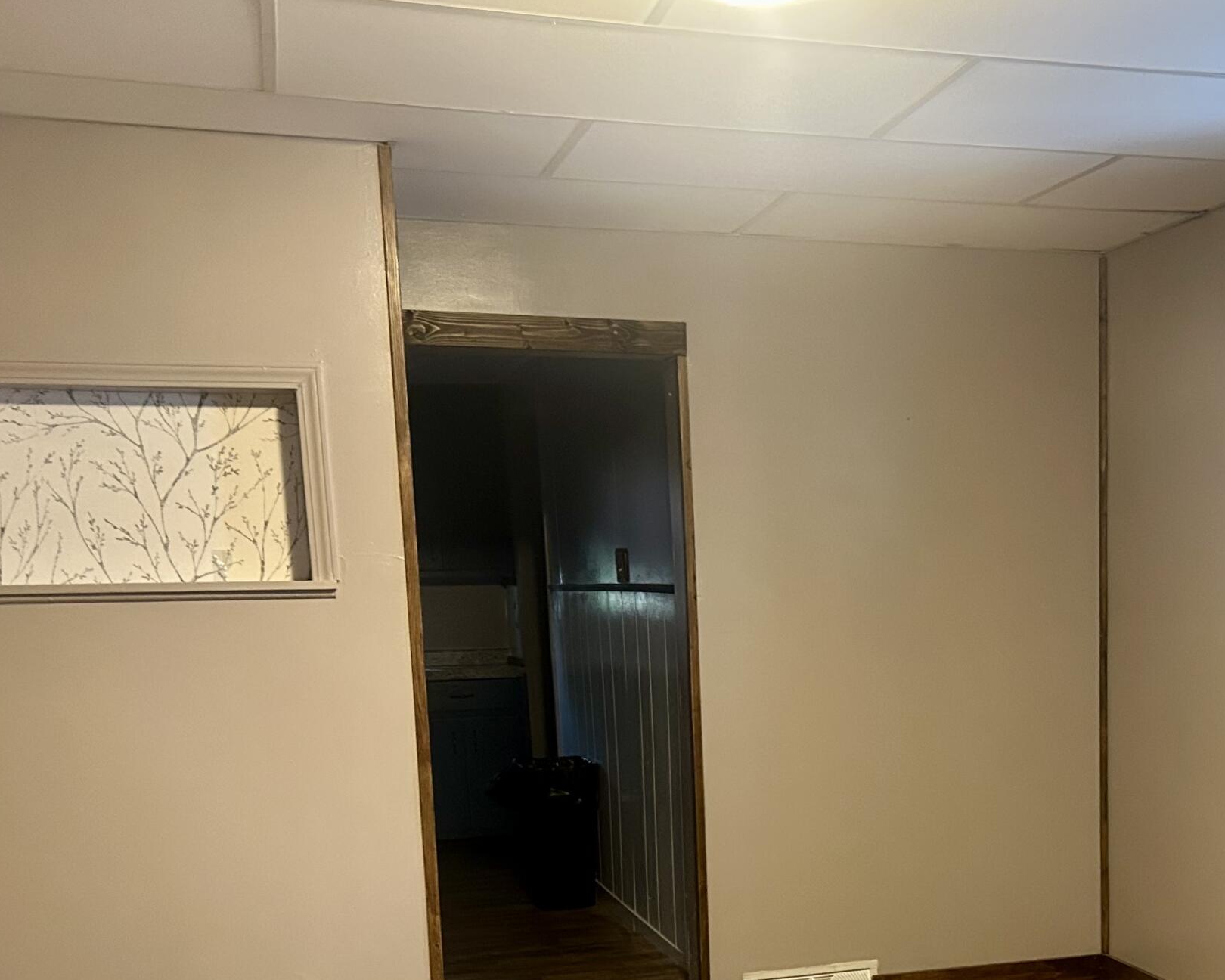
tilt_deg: -8.0
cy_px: 812
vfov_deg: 31.1
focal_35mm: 47
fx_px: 1704
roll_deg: +1.8
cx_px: 910
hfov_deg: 38.6
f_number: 1.5
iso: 500
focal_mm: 5.7
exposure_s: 1/60
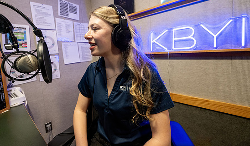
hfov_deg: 95.3
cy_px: 63
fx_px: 114
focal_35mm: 17
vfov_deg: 65.2
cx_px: 122
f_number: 4
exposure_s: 1/160
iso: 1250
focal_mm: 15.5
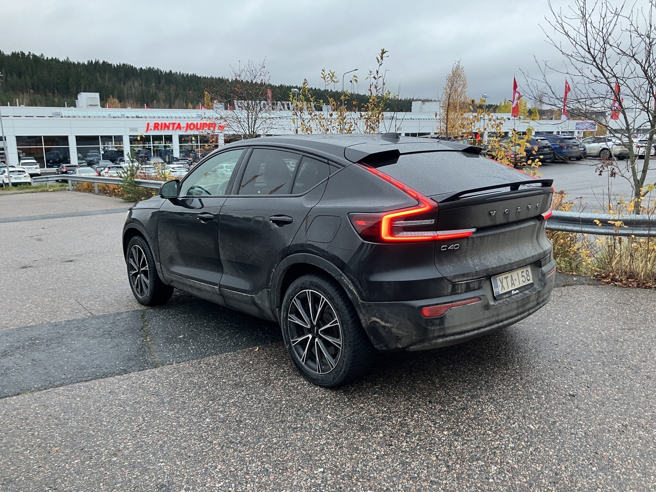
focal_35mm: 28
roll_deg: +0.8
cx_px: 328
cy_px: 246
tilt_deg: -5.5
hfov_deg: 63.4
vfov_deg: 49.7
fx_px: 531
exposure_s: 1/58
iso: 50
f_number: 1.8
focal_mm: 3.99
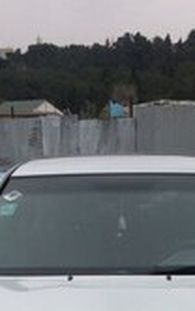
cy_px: 459
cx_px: 122
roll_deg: +1.8
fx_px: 781
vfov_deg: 19.7
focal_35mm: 92
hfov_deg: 14.2
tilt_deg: -23.0
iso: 32
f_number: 2.2
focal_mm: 4.15
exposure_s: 1/1642
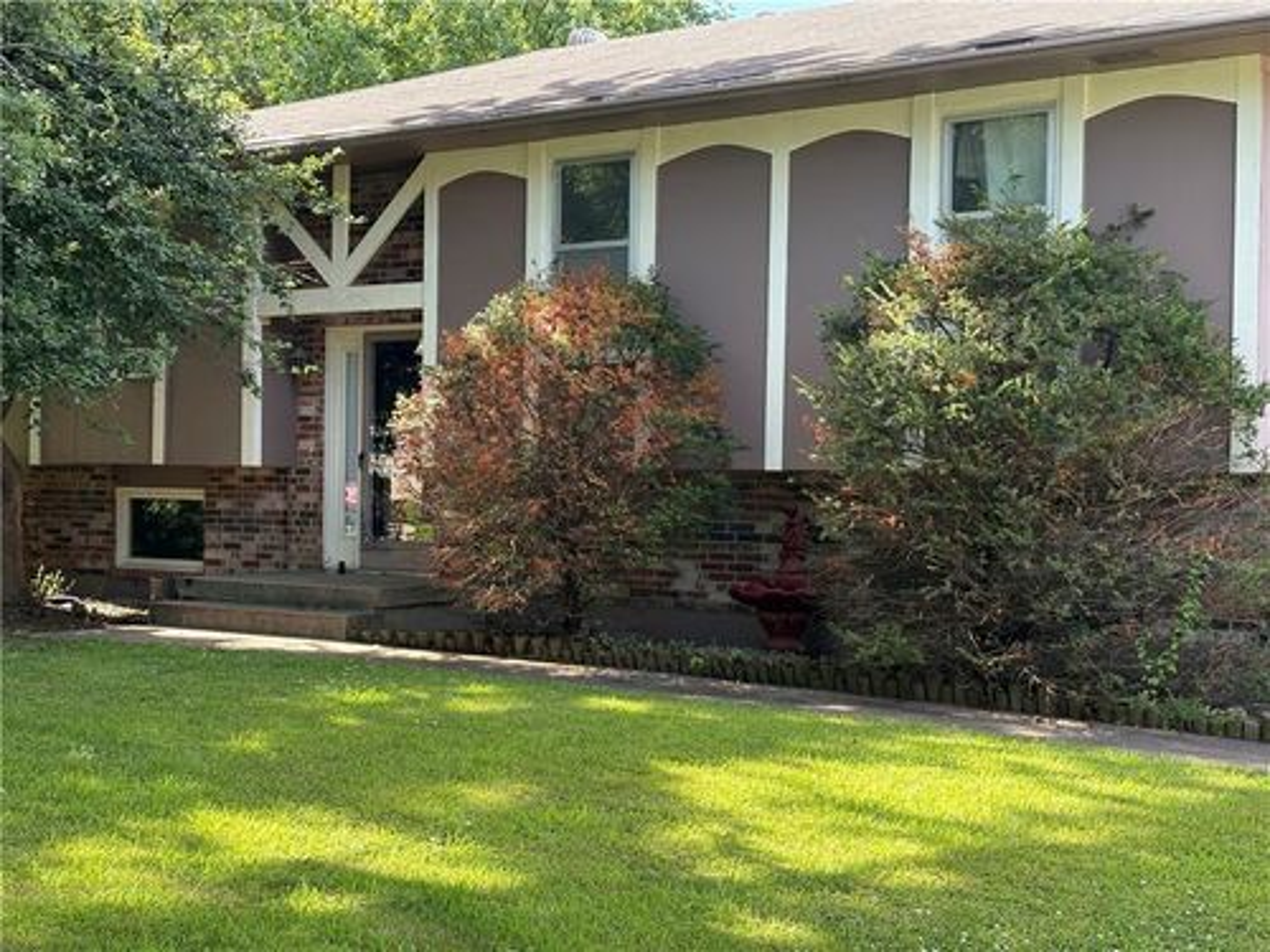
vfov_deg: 28.0
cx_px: 635
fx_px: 1908
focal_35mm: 52
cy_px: 476
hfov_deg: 36.8
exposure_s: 1/248
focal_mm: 5.96
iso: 50
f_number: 1.6
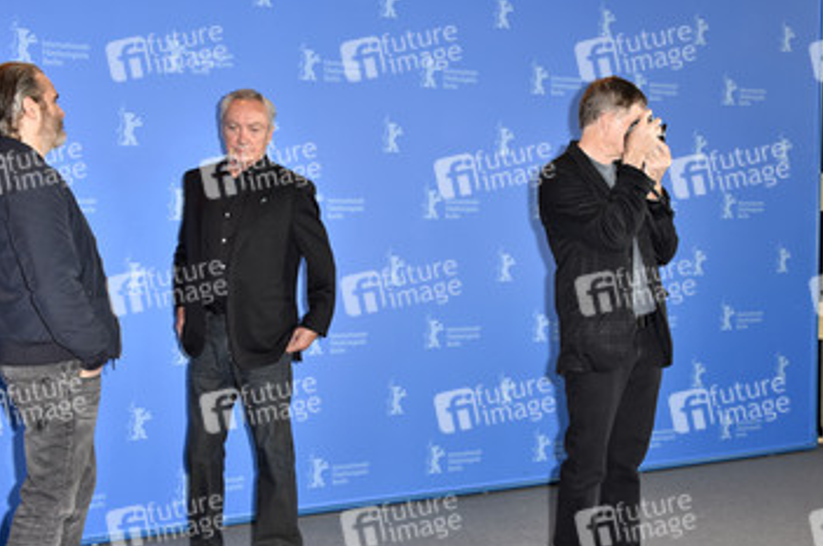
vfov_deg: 29.6
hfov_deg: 43.6
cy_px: 347
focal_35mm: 45
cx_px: 433
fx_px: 1027
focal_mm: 35
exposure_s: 1/160
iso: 640
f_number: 5.6
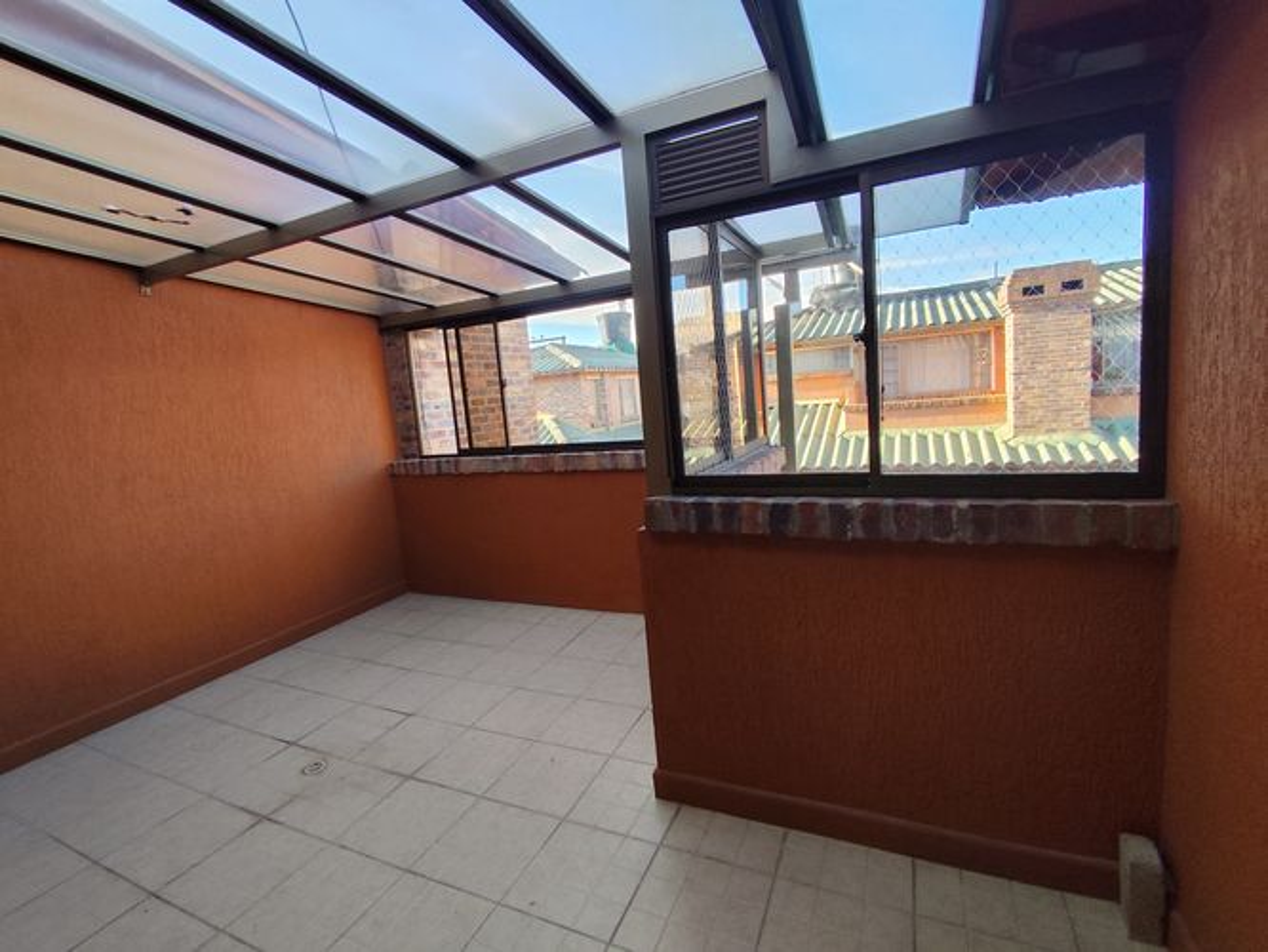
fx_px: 586
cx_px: 634
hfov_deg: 94.5
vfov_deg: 78.1
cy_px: 476
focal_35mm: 16
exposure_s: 1/120
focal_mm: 1.65
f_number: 2.2
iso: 50
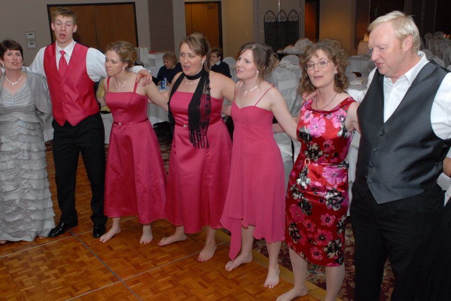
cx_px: 226
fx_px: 451
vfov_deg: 36.9
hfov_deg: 53.1
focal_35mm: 36
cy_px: 150
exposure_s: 1/20
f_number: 4.5
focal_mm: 24
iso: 400
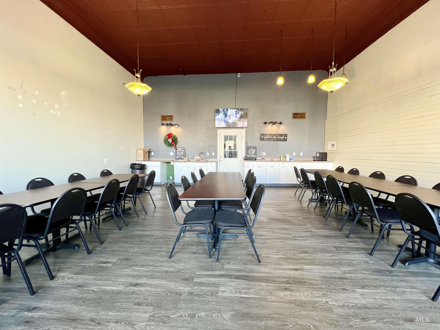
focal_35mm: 13
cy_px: 165
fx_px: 165
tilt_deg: -4.2
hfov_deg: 106.2
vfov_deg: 89.9
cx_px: 220
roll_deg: -0.4
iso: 125
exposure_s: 1/60
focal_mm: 1.57
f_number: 1.8
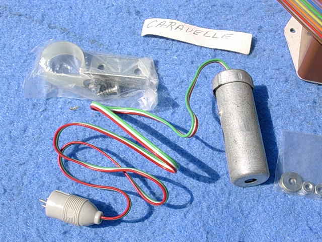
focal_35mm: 48
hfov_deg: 39.7
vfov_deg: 30.3
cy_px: 121
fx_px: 446
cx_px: 161
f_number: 6
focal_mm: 7.3
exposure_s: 1/430
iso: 70
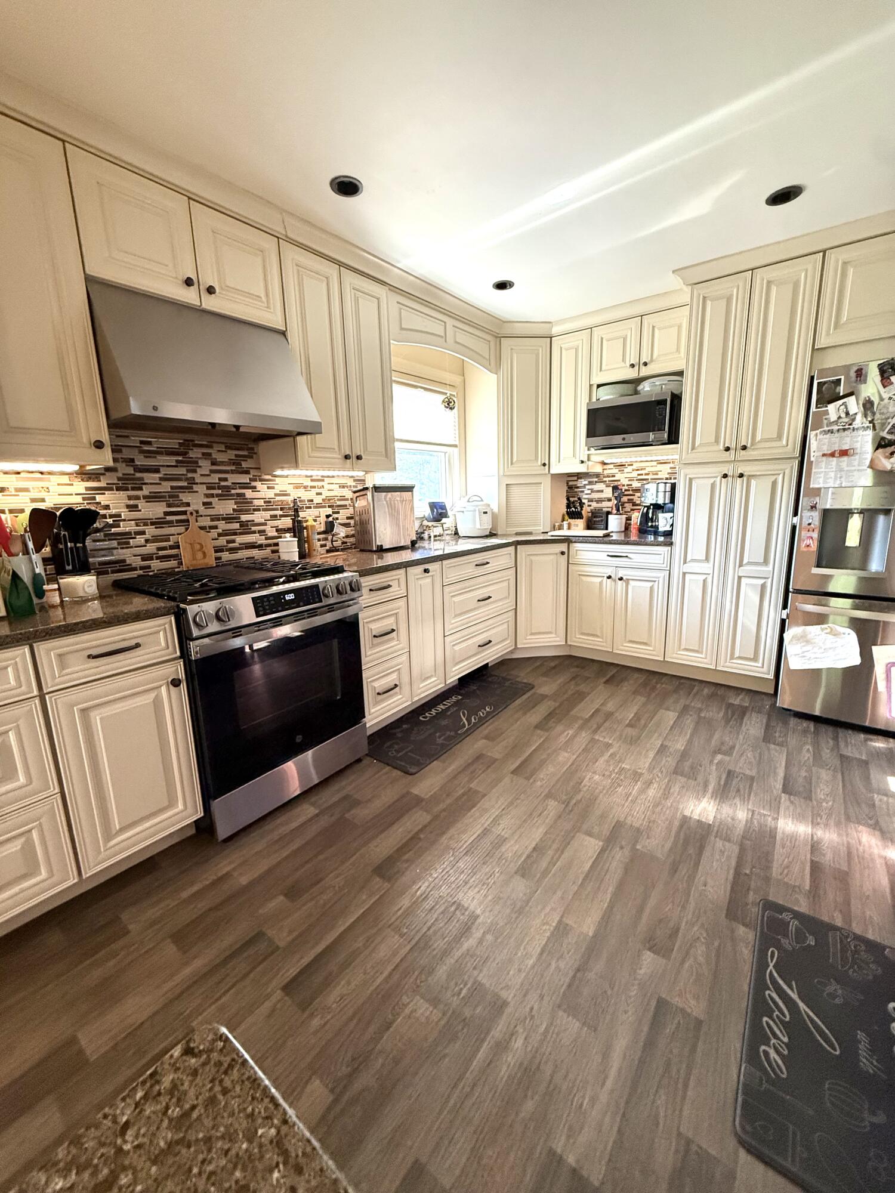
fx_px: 483
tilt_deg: -10.3
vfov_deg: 102.1
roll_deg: +2.4
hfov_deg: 85.7
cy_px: 596
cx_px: 448
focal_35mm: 14
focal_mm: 2.22
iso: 400
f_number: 2.2
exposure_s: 1/120
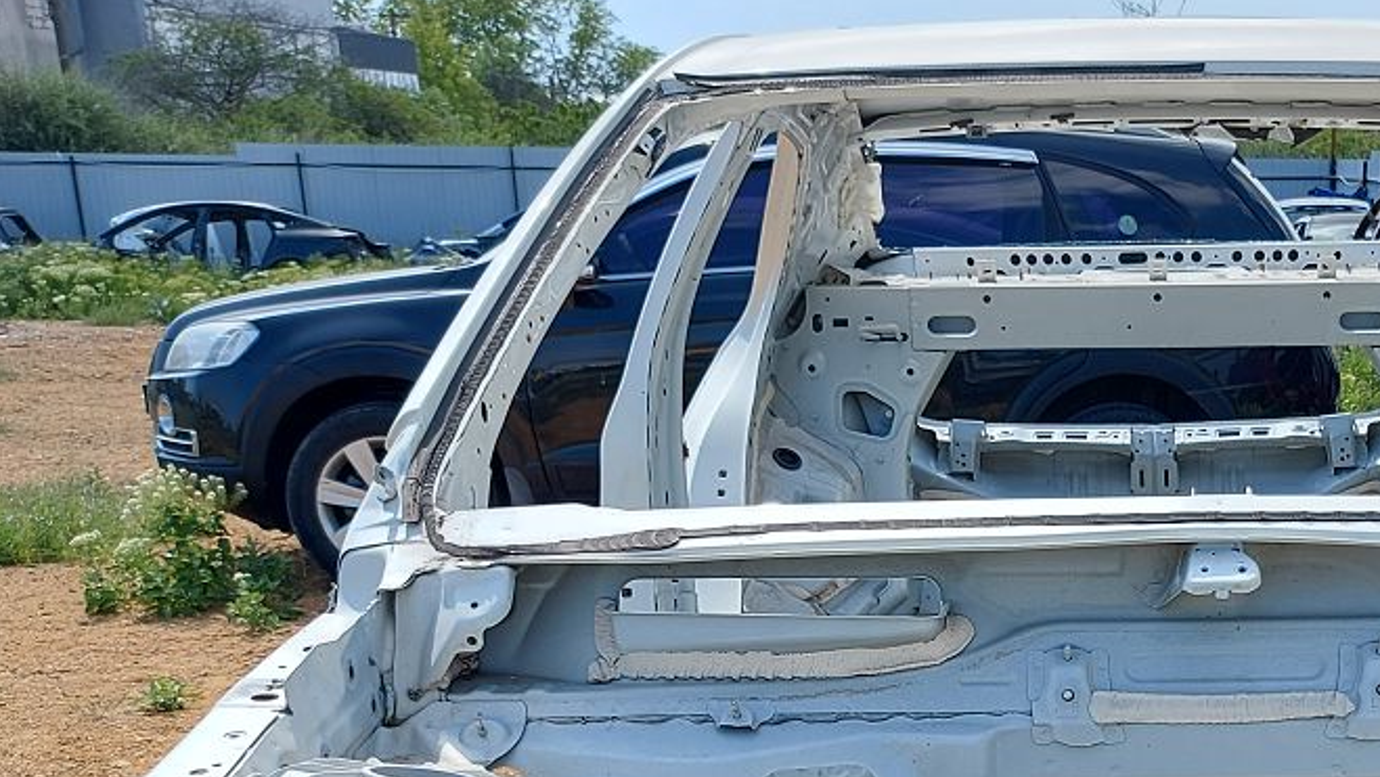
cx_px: 1243
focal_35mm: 55
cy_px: 968
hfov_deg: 35.6
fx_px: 2013
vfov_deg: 20.3
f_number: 1.8
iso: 32
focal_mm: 5.23
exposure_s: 1/456
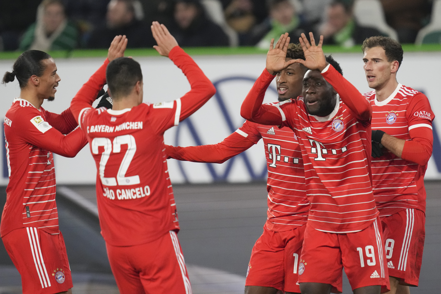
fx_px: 6859
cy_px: 147
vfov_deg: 2.5
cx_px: 220
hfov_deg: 3.7
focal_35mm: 560
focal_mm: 560
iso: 4000
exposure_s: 1/2000
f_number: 4
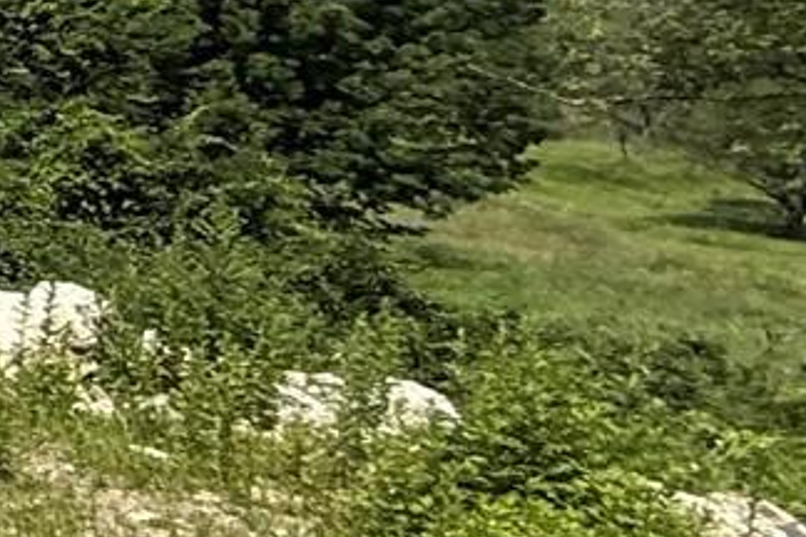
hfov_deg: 11.6
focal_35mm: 92
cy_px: 12
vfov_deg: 14.6
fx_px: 2060
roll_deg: -1.8
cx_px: -1602
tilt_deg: +0.4
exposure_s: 1/1901
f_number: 2.2
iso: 50
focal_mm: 2.22
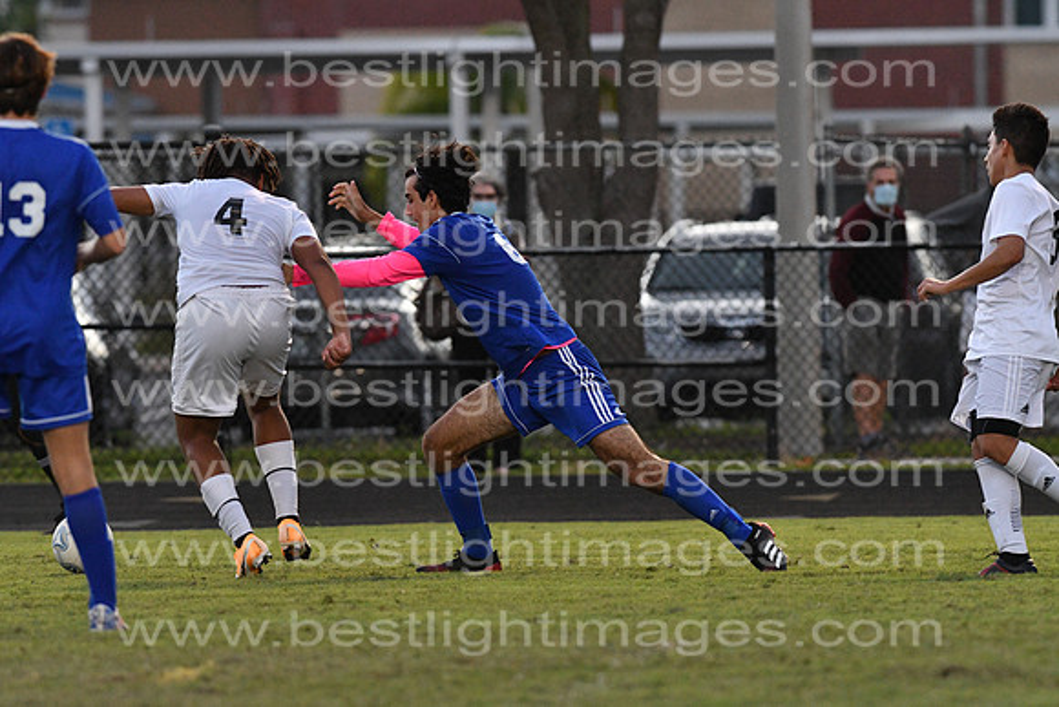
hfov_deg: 4.6
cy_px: 354
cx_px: 530
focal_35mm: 450
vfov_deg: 3.1
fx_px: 13240
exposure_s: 1/800
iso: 4000
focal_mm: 300
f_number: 4.5
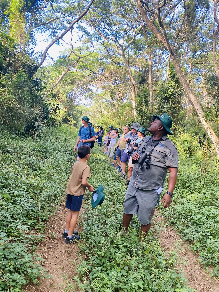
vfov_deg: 67.3
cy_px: 146
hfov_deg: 53.1
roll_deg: -10.4
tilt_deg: -0.1
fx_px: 219
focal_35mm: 26
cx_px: 110
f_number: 1.8
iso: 40
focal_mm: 4.25
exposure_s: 1/122
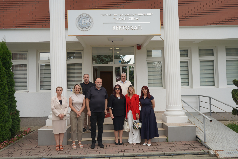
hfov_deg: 58.7
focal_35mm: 32
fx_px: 212
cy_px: 80
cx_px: 119
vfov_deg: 41.1
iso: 100
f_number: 4.5
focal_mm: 32
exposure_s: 1/320
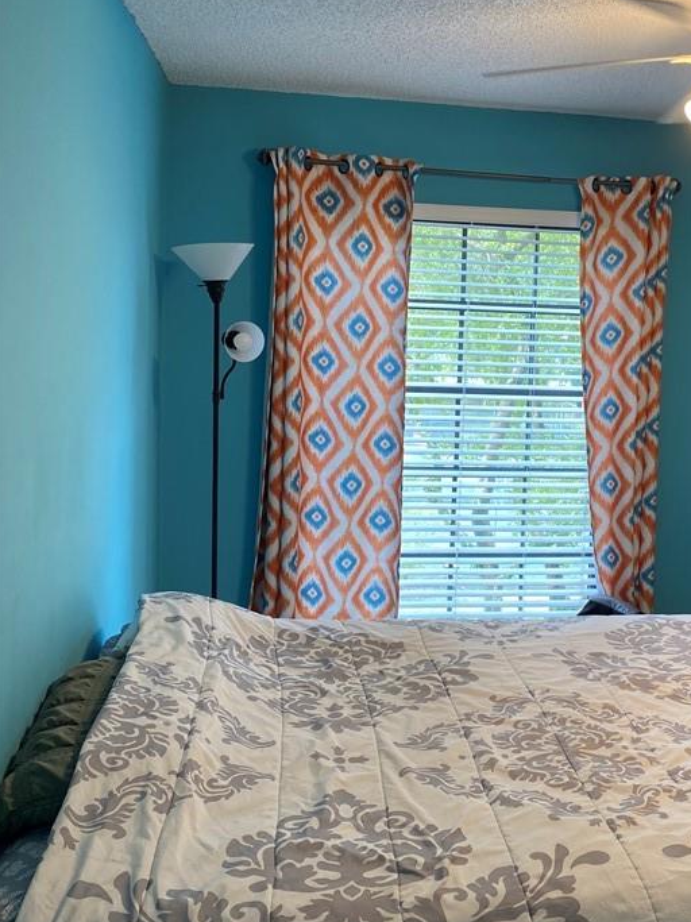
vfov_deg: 47.7
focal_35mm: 39
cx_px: 512
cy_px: 394
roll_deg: -2.1
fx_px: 1038
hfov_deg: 36.0
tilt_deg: -2.9
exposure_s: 1/60
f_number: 1.8
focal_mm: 4.25
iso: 64
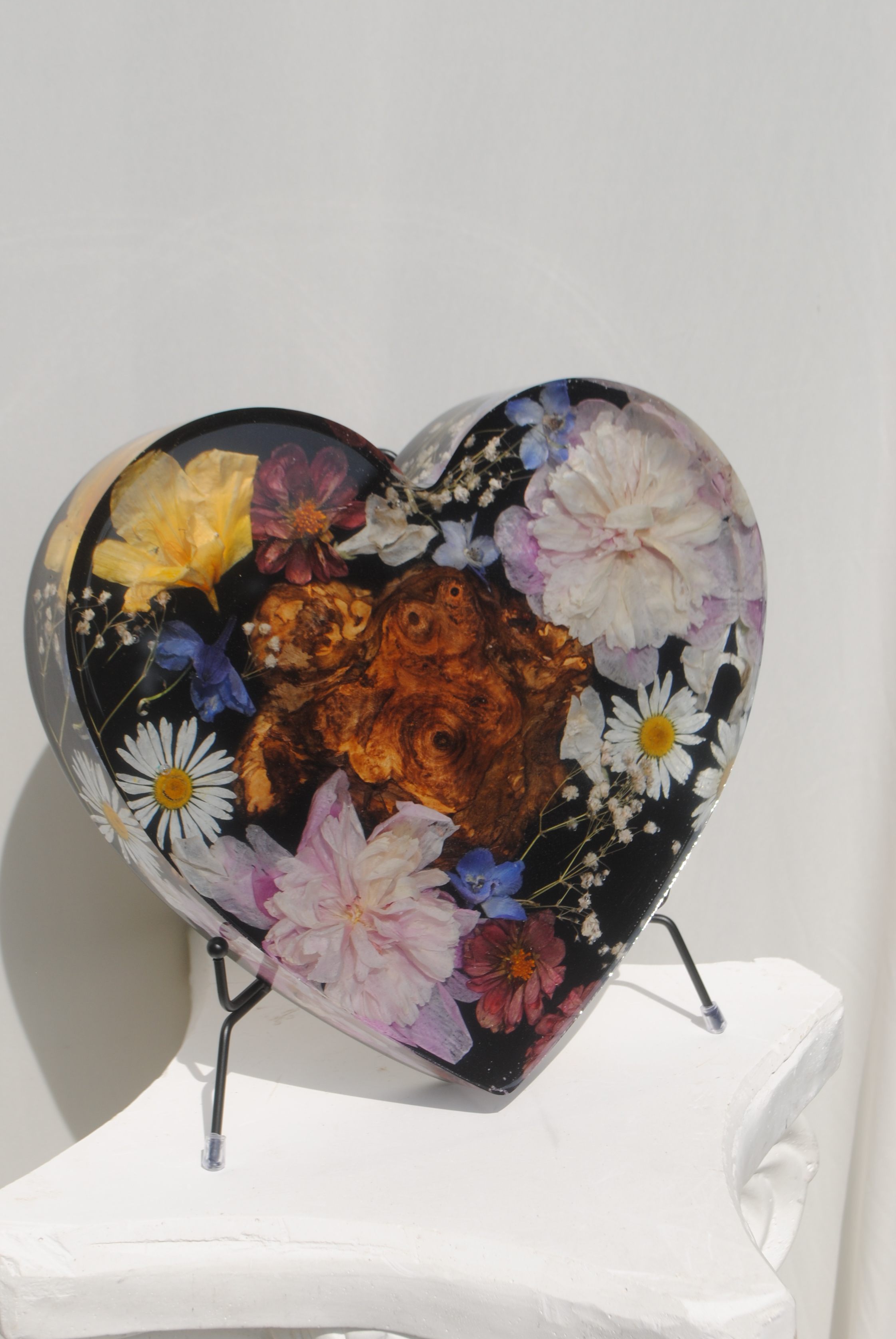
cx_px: 384
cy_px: 662
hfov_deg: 20.7
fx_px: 2456
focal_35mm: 66
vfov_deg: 30.5
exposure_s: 1/320
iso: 100
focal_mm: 38
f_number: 9
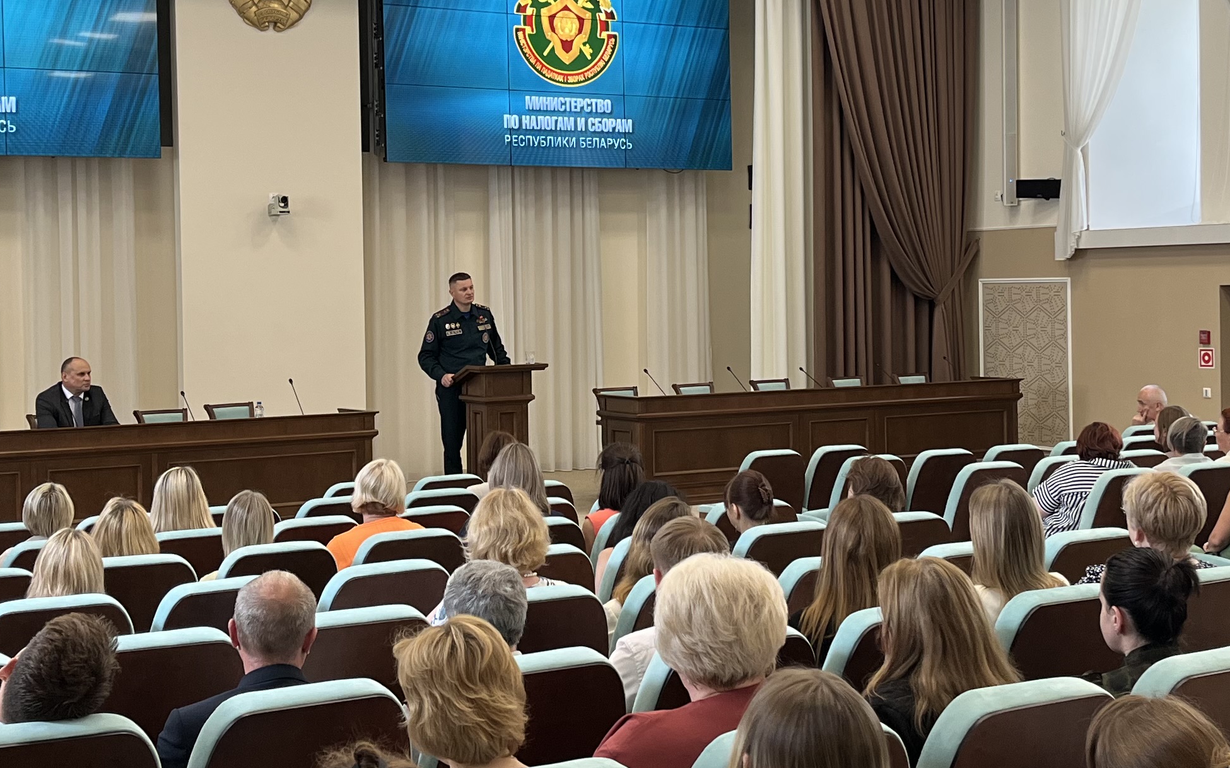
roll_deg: +1.6
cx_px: 657
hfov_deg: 35.7
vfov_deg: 22.7
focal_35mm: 57
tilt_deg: -0.6
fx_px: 1910
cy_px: 296
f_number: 1.6
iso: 125
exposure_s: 1/100
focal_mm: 5.1
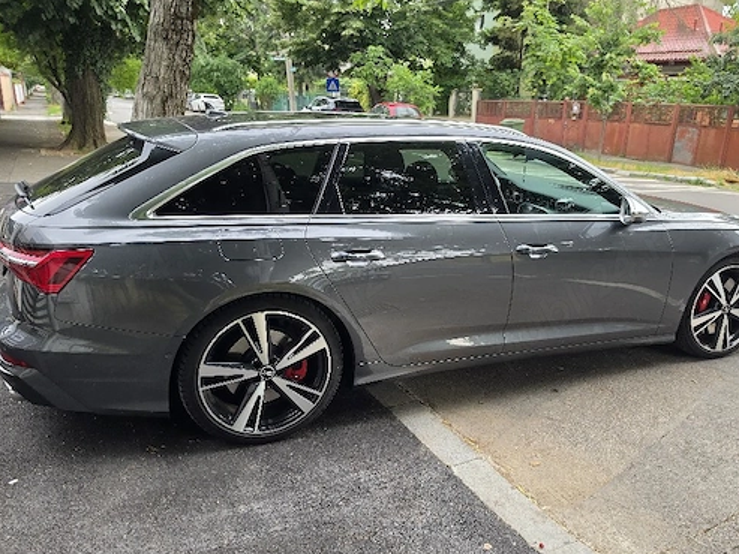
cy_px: 298
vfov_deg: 49.7
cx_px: 417
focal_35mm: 28
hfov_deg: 63.2
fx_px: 598
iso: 80
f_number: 1.4
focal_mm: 6.5
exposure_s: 1/182
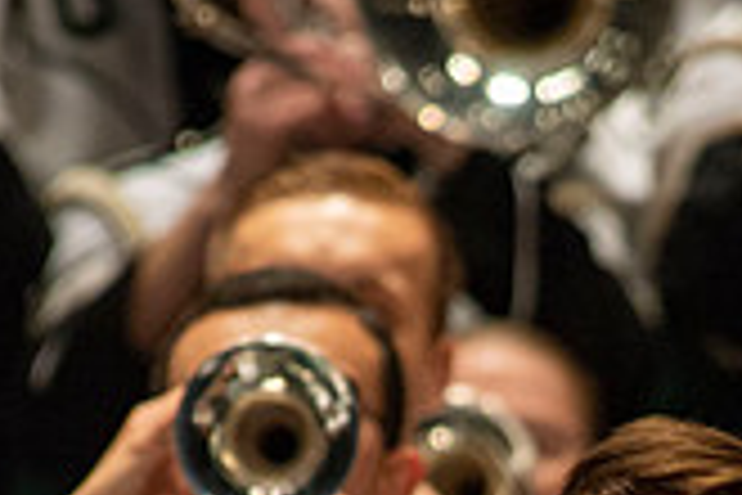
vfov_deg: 0.7
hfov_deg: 1.0
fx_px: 43465
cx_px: 715
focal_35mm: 2109
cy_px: 788
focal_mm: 600
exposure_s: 1/500
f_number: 5.6
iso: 3200
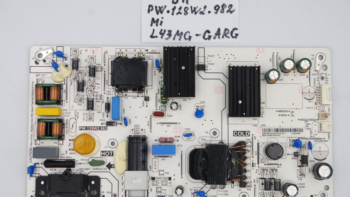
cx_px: 177
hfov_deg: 31.0
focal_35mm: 68
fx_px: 631
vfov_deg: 17.7
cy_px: 102
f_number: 5.6
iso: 200
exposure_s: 1/125
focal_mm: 24
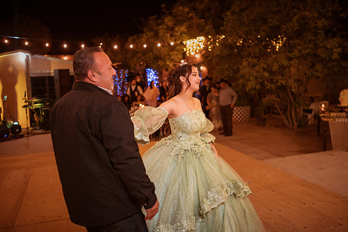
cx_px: 174
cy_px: 116
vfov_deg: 37.8
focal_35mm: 35
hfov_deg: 54.5
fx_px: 338
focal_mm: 35
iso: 4000
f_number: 1.8
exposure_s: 1/400
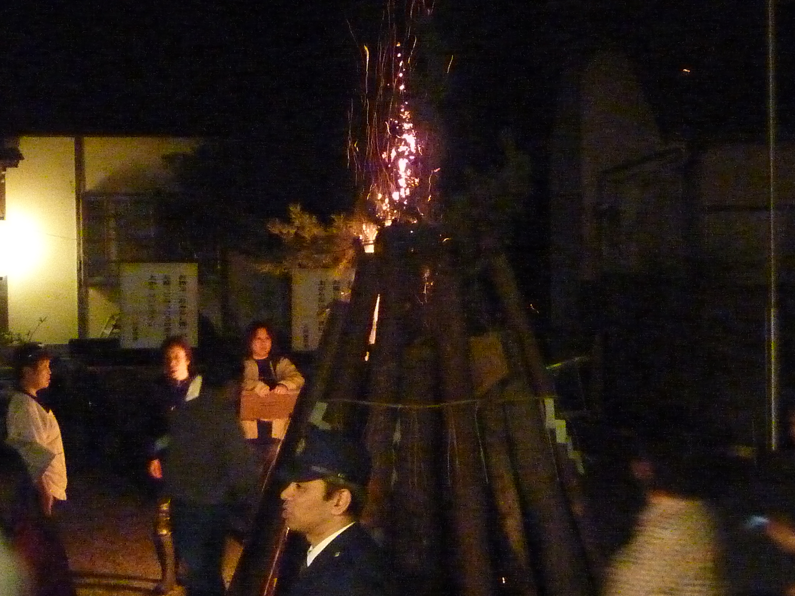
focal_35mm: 80
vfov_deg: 18.4
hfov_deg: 24.4
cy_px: 298
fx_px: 1837
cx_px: 398
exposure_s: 1/8
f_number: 3.7
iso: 1600
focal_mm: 7.3
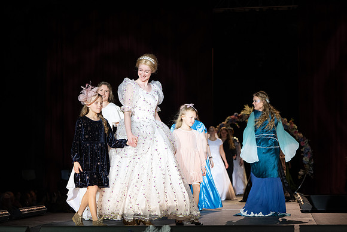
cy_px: 134
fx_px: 777
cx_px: 147
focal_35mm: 81
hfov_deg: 25.1
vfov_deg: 16.9
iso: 800
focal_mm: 70
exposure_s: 1/640
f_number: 3.5
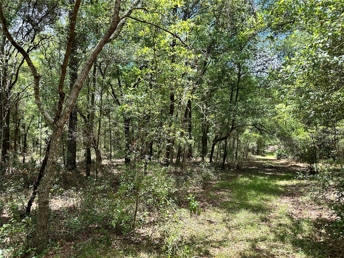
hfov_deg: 71.6
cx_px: 172
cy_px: 129
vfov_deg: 56.8
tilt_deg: +3.9
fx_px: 239
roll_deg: +0.7
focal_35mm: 24
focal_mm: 6.86
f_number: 1.78
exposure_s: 1/718
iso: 80
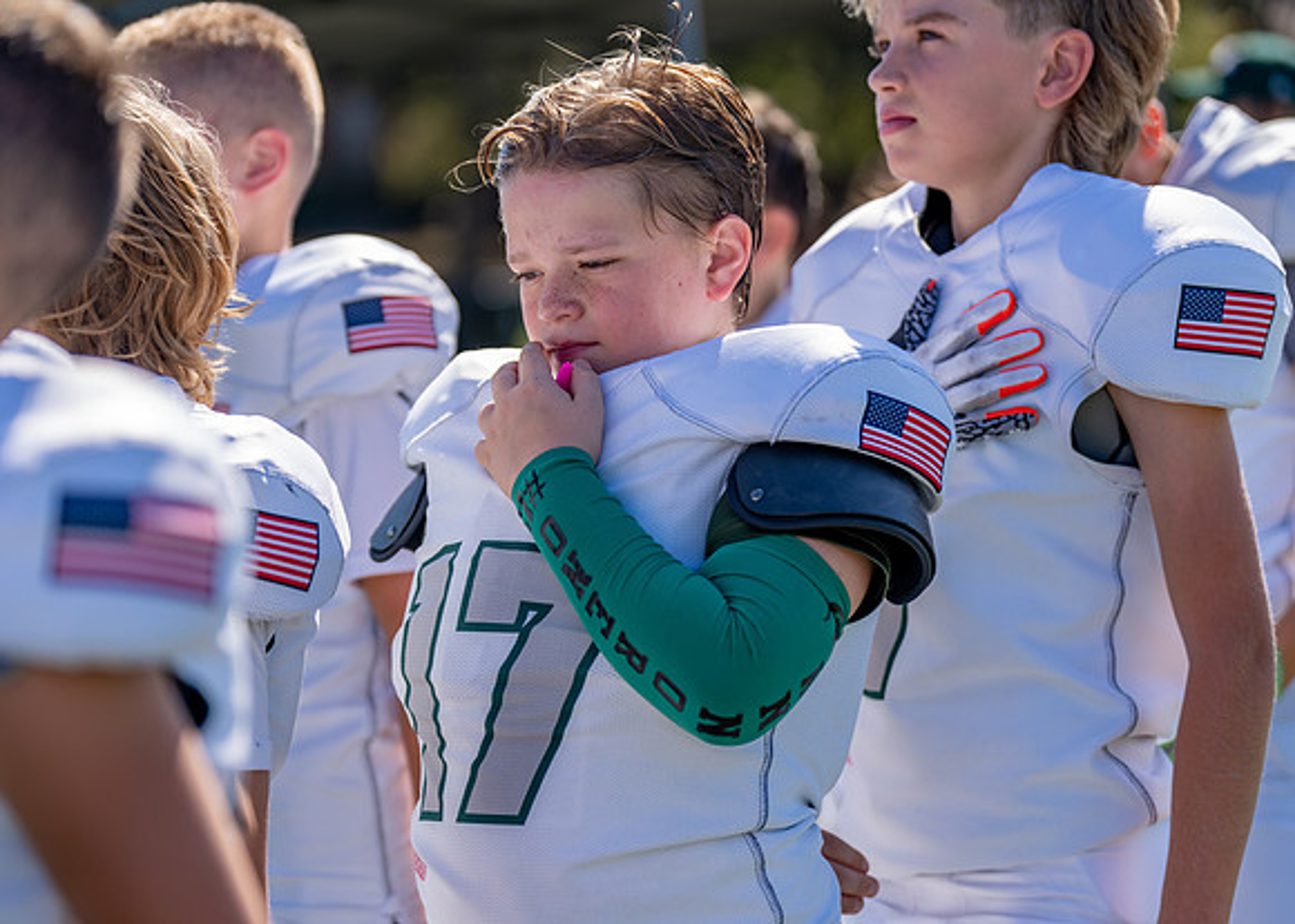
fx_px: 4118
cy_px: 454
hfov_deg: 17.9
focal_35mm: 112
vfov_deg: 12.8
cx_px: 617
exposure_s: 1/1250
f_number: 2.8
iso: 100
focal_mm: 102
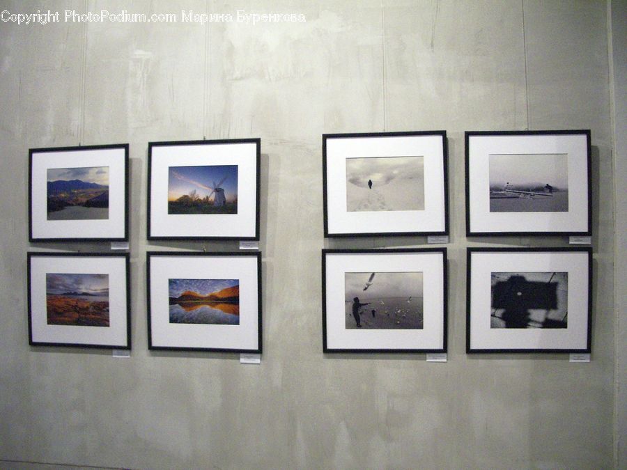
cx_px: 314
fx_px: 634
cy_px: 235
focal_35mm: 35
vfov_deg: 40.7
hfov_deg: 52.6
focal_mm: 5.8
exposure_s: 1/50
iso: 320
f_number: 2.6
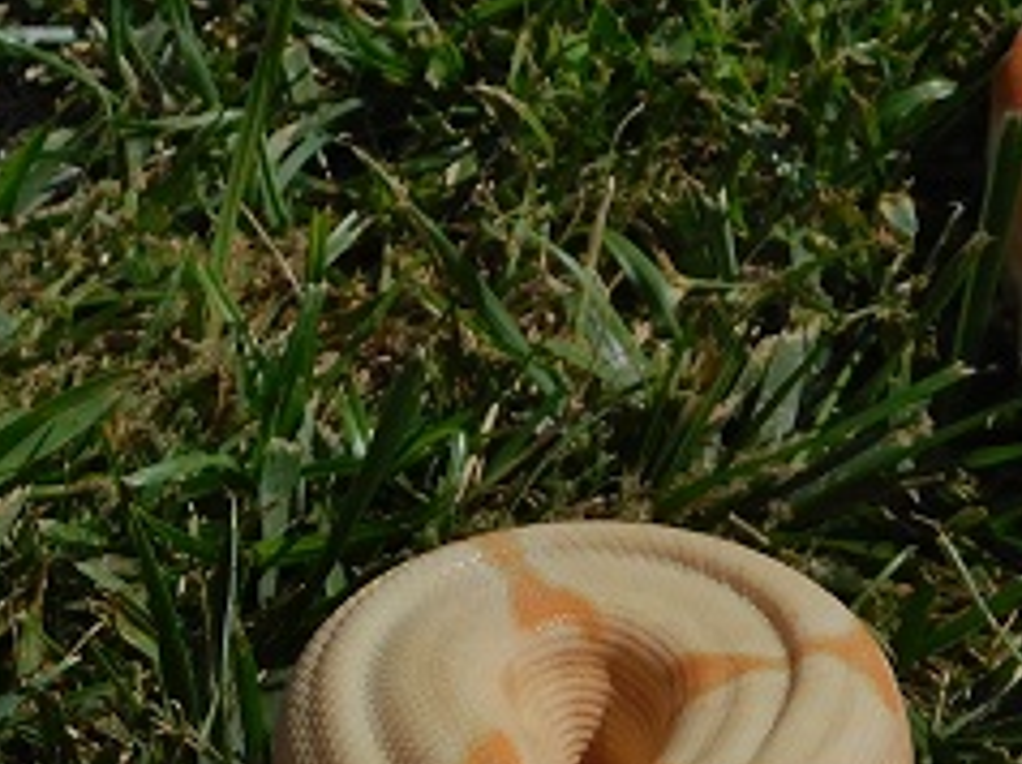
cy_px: 1155
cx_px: 528
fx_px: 6046
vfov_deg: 7.1
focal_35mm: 205
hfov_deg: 9.7
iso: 125
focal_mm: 11.7
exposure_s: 1/500
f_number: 8.4
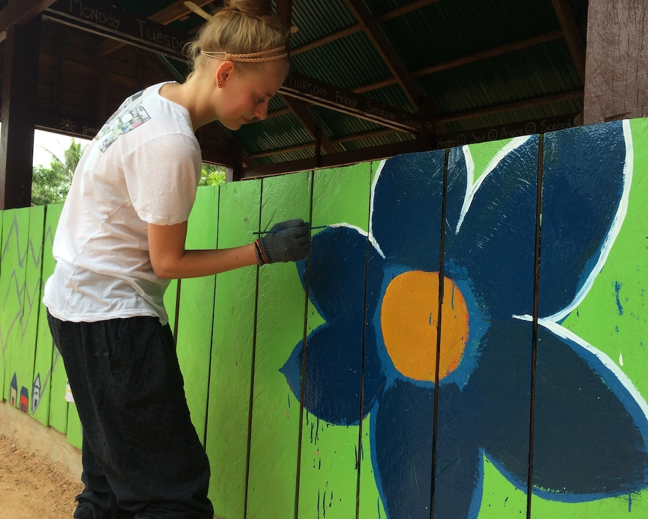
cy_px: 263
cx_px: 330
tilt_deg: +2.5
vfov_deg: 47.1
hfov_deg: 57.2
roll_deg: -3.0
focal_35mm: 31
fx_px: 595
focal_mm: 4.15
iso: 32
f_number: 2.2
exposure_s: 1/328
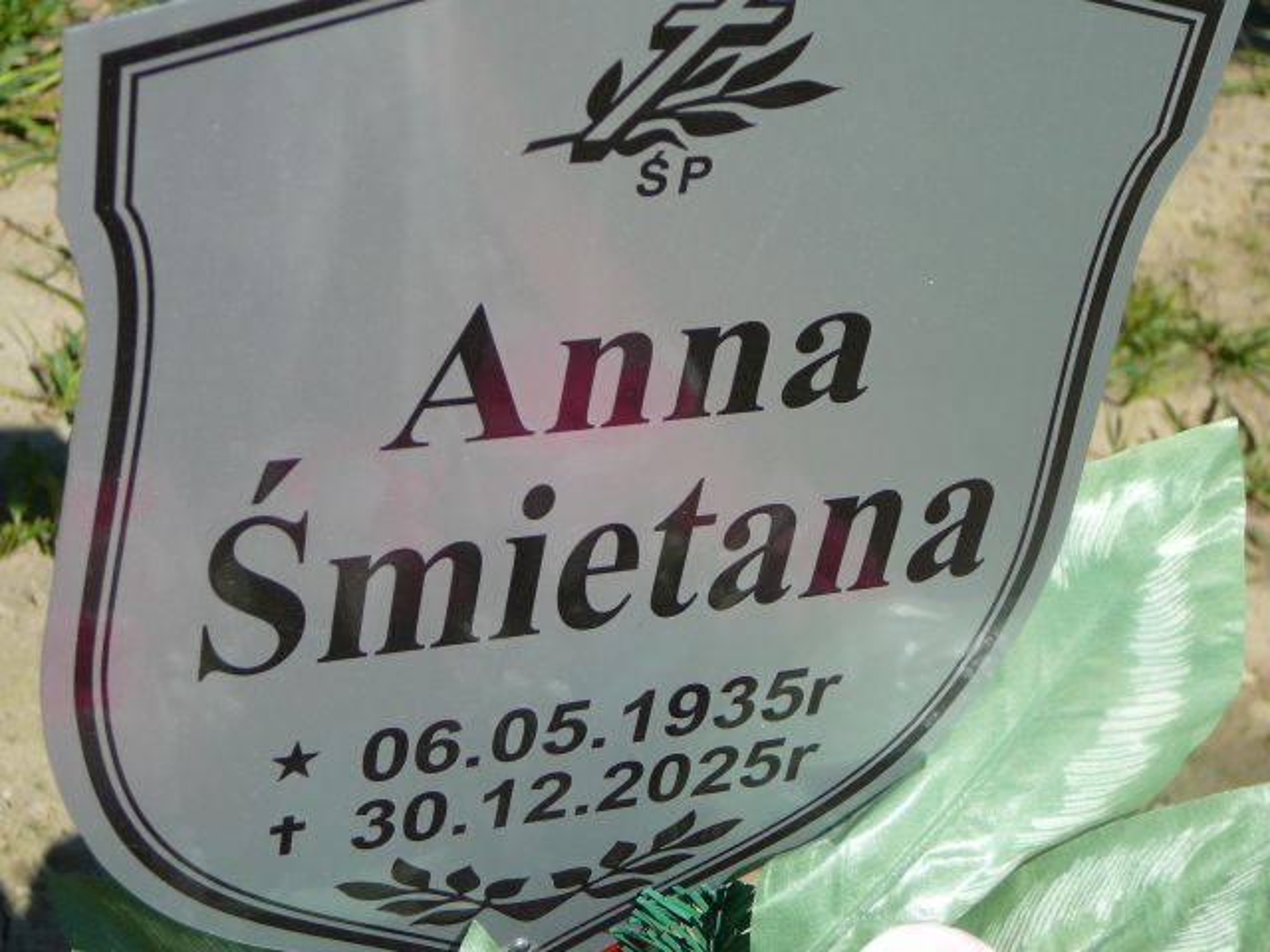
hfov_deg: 27.4
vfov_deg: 20.7
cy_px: 476
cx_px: 635
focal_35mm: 71
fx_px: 2605
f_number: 3.7
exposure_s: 1/800
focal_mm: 10.5
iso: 80
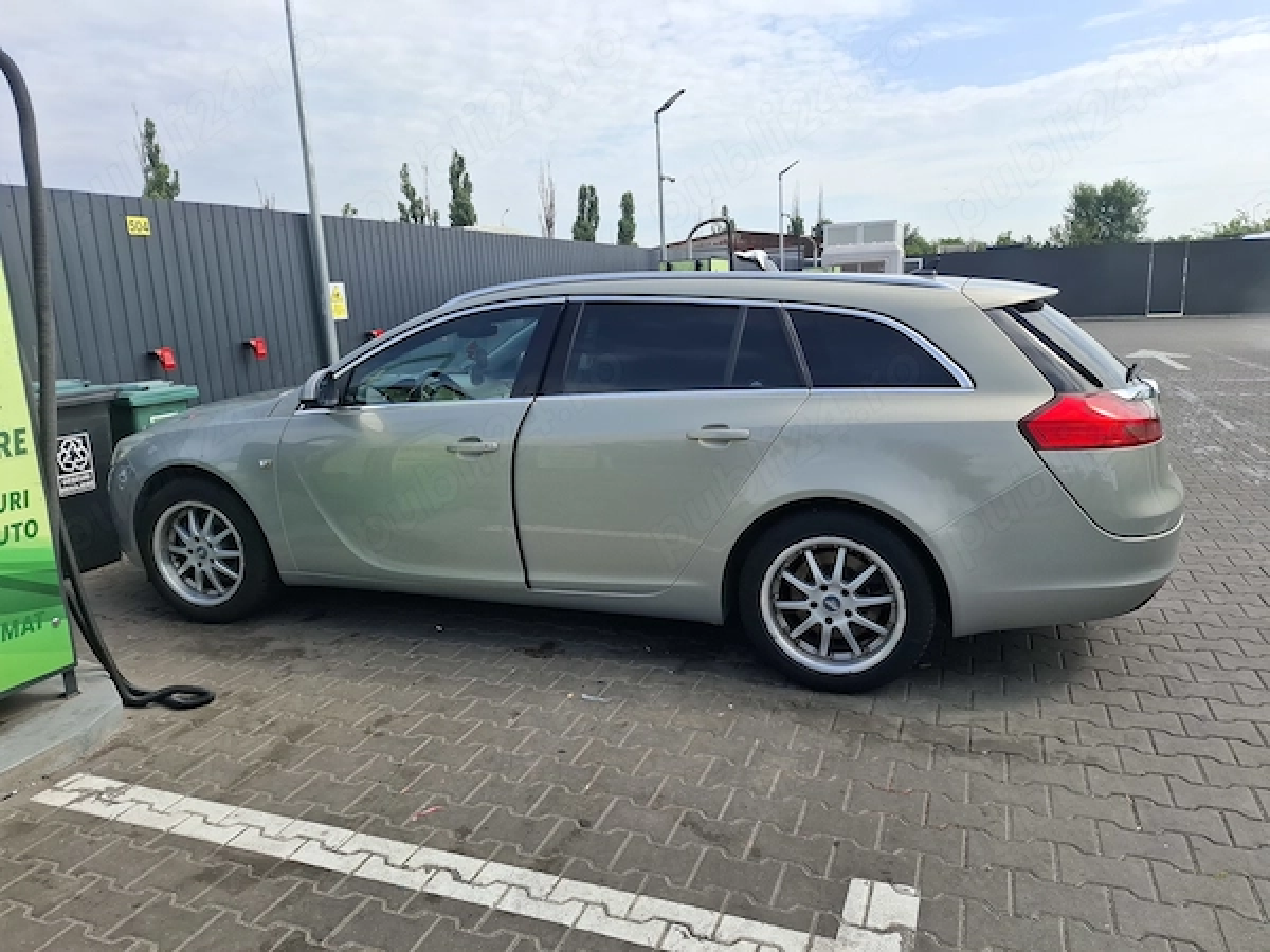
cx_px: 635
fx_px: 844
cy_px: 476
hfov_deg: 73.9
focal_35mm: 23
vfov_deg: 58.9
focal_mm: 5.54
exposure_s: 1/1692
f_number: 1.8
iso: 50
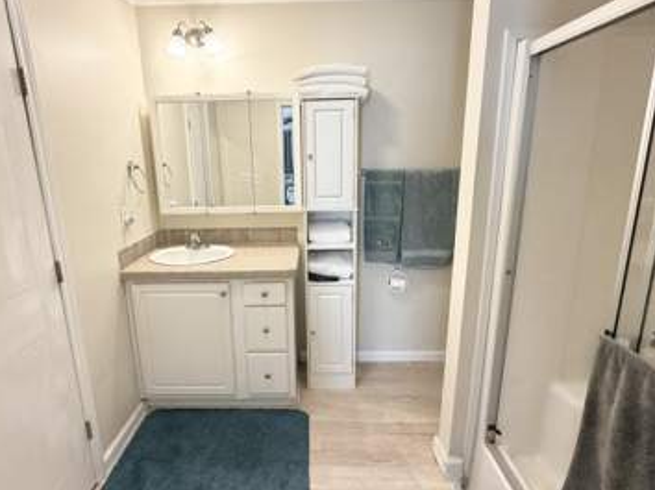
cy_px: 232
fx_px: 359
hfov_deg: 84.6
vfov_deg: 68.6
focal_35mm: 19
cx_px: 303
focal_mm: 2.22
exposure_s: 1/120
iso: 250
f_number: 2.2
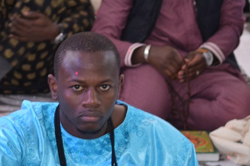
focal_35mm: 263
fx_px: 1823
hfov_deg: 7.8
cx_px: 26
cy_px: 177
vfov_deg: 5.2
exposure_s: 1/60
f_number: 4
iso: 800
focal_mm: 78
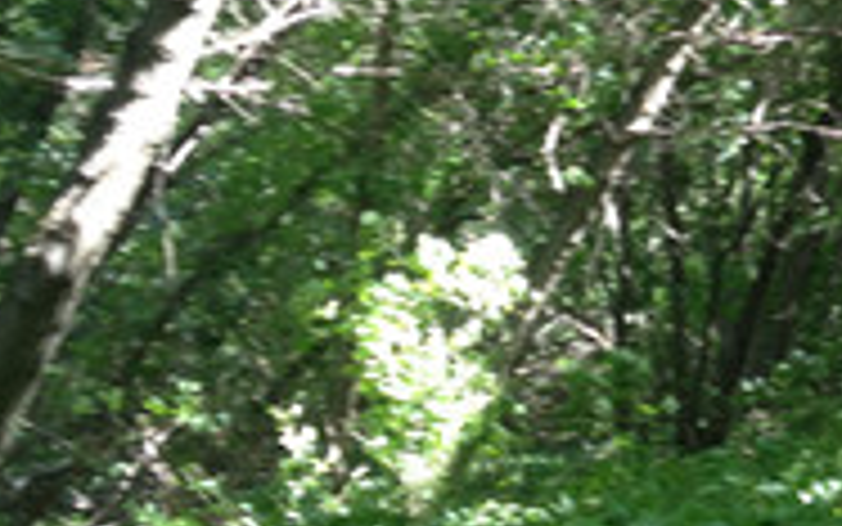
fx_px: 2754
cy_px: 144
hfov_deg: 16.4
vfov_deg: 10.9
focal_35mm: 120
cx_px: 1117
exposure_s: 1/40
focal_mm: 4.12
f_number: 2.4
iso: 50
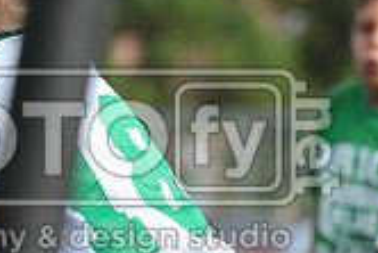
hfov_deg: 3.0
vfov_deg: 2.0
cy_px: 153
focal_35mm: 697
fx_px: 7325
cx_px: 46
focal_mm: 200
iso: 800
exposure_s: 1/1000
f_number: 7.1
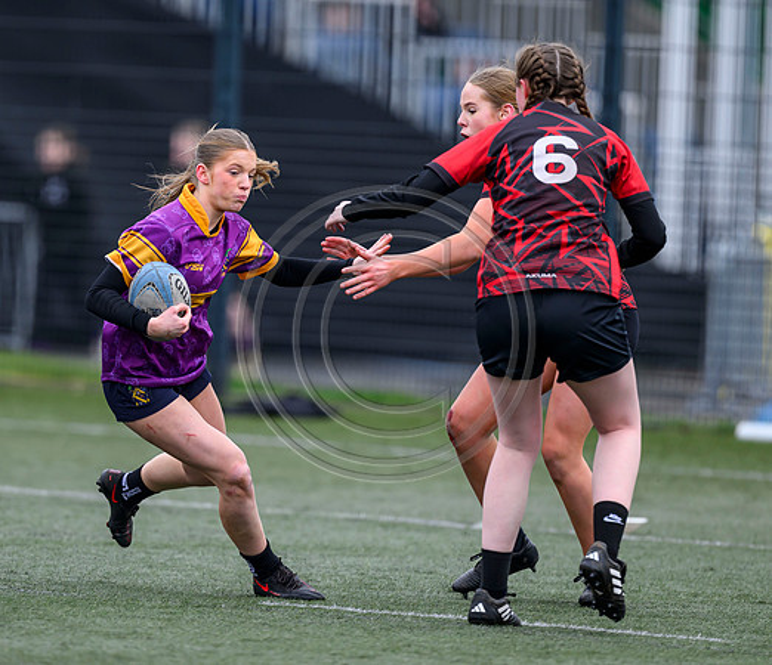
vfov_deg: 2.7
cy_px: 319
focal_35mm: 605
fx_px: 14252
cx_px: 215
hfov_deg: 3.1
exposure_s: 1/1600
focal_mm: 400
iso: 500
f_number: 3.2
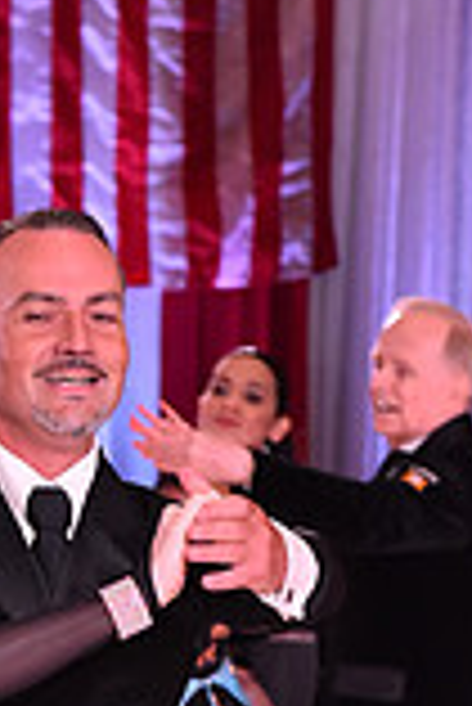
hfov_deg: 4.3
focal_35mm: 317
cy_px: 980
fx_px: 6220
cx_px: -178
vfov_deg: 6.4
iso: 2500
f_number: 6.3
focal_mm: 86
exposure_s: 1/320
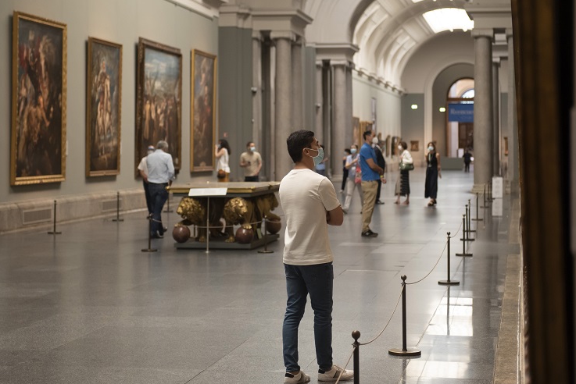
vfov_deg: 21.6
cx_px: 286
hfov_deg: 31.9
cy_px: 183
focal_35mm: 63
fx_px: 1008
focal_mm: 58
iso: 1600
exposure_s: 1/125
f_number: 2.8
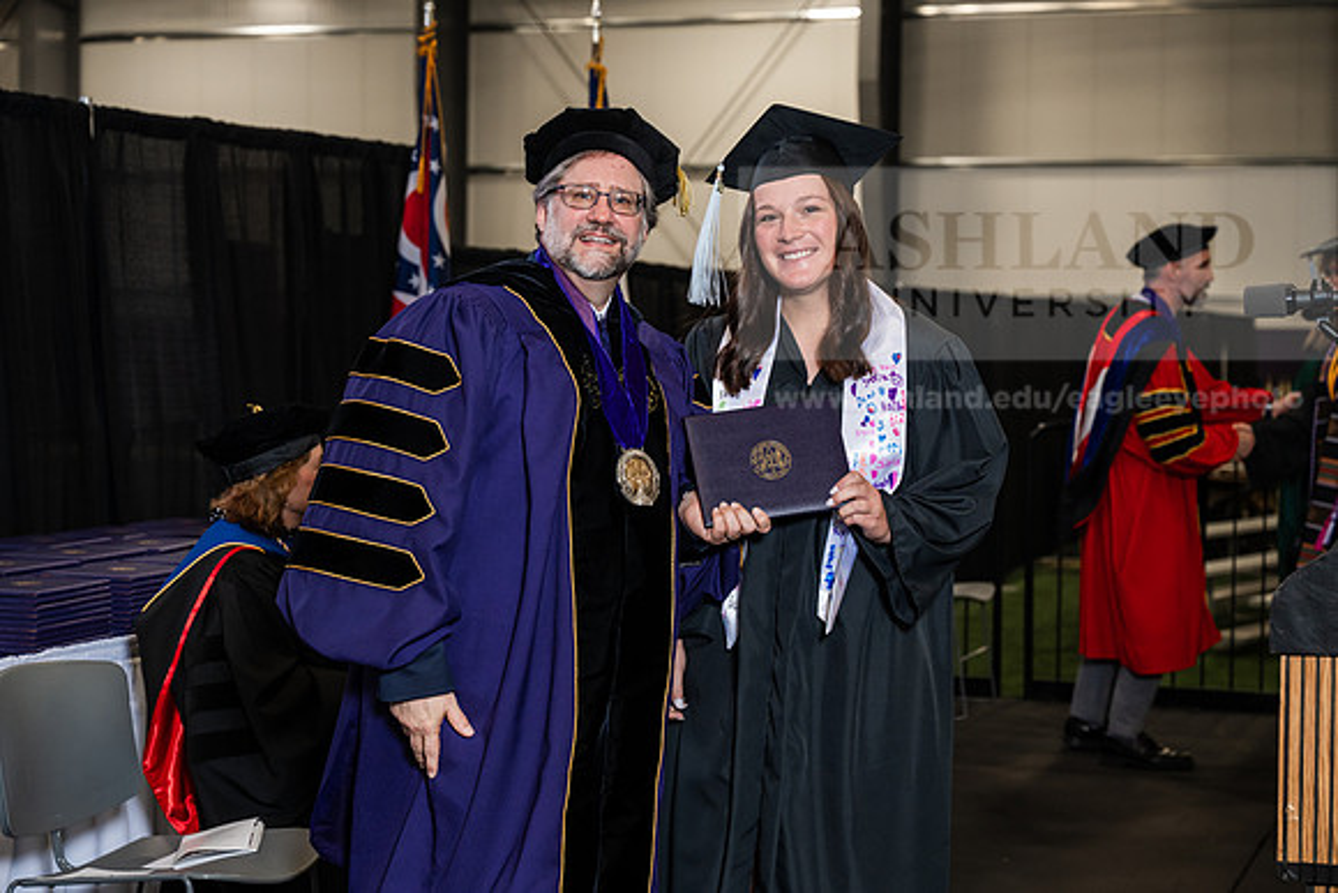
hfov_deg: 28.8
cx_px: 669
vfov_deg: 19.5
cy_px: 446
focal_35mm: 70
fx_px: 2602
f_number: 4.5
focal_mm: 70
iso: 1250
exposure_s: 1/200
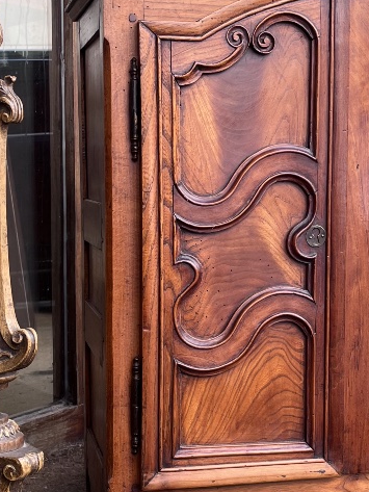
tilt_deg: -2.5
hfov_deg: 22.2
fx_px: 938
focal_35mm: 66
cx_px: 228
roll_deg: +0.8
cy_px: 234
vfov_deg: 29.4
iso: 40
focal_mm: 5.1
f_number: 1.6
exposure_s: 1/148
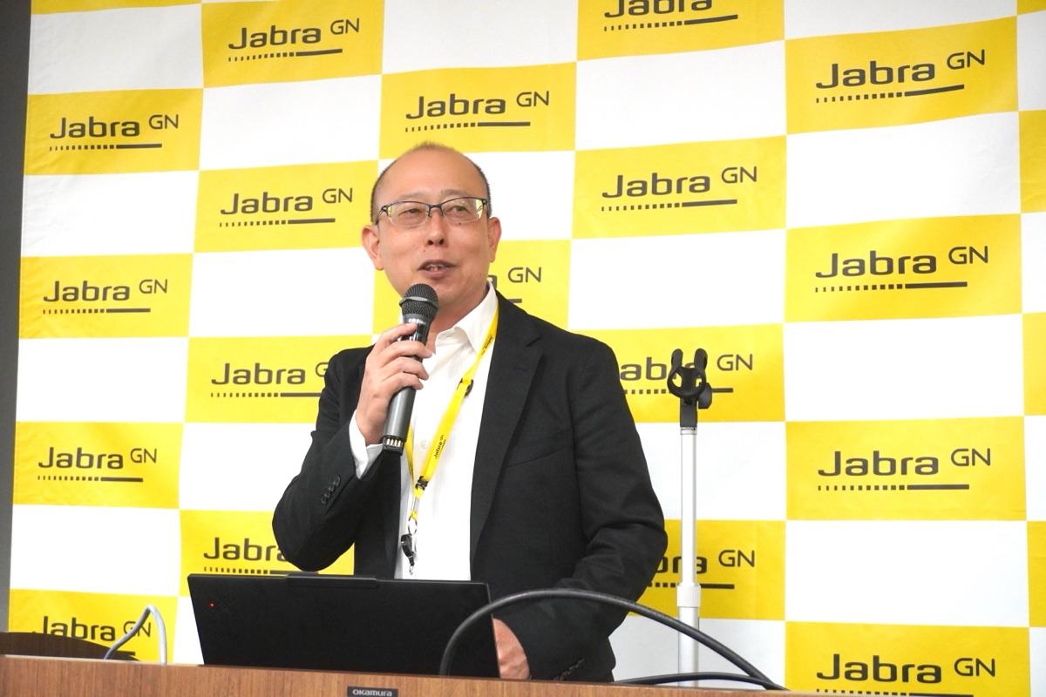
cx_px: 523
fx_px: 1569
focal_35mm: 54
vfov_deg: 25.1
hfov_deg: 36.9
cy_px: 348
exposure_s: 1/160
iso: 3200
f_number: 5.6
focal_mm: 36
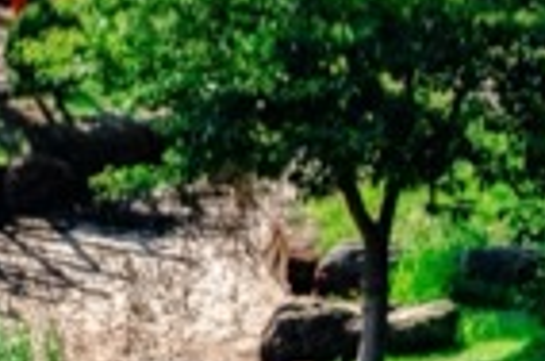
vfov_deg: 5.4
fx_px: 3837
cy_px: -60
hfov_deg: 8.0
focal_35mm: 254
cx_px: -157
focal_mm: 50
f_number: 22
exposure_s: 1/400
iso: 6400
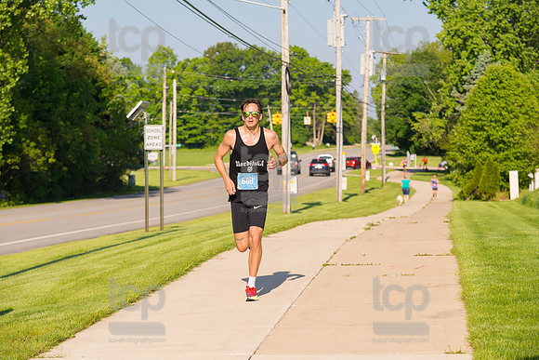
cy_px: 180
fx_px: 1677
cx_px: 270
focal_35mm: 112
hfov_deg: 18.3
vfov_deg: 12.2
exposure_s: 1/1600
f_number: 5.6
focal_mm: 112
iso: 400
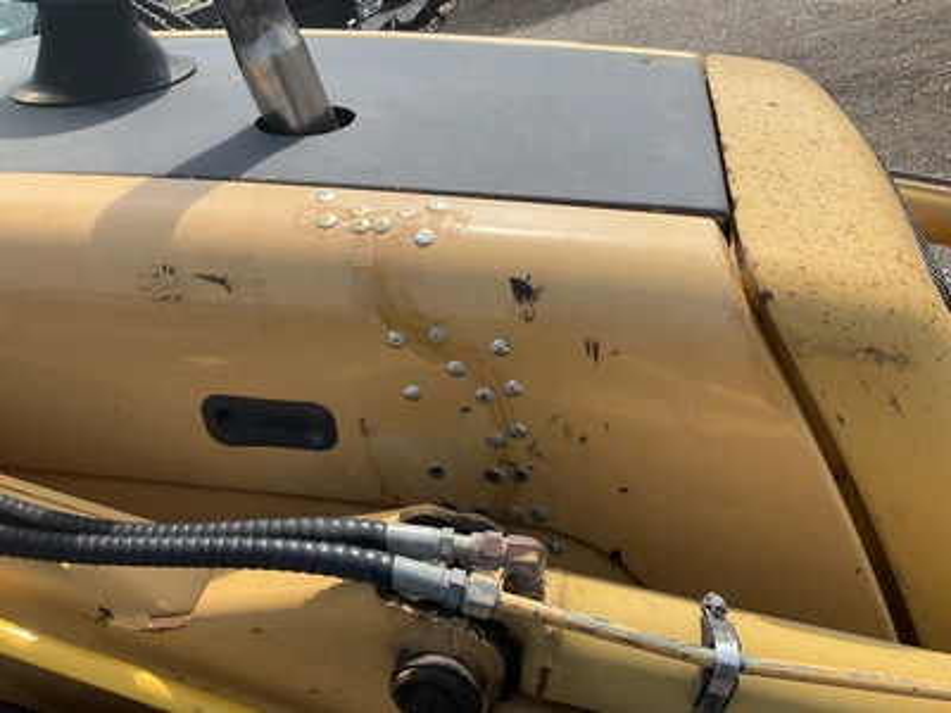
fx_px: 797
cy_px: 356
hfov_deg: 61.7
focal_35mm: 29
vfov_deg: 48.2
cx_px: 476
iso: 25
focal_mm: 3
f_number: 1.8
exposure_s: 1/1221
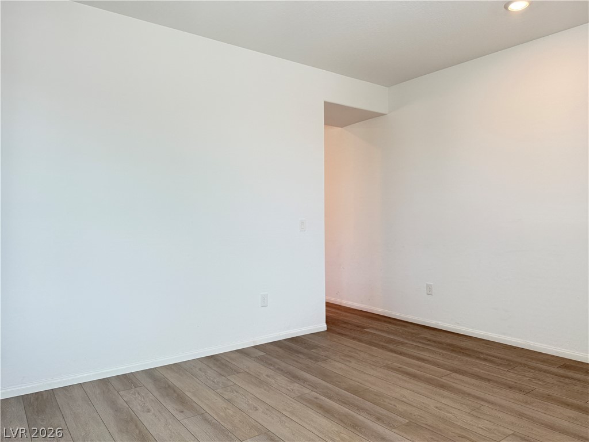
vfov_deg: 56.8
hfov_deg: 71.6
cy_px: 221
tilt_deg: +0.4
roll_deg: +0.1
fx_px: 408
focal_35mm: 24
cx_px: 294
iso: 200
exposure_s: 1/169
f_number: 1.78
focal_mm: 6.76
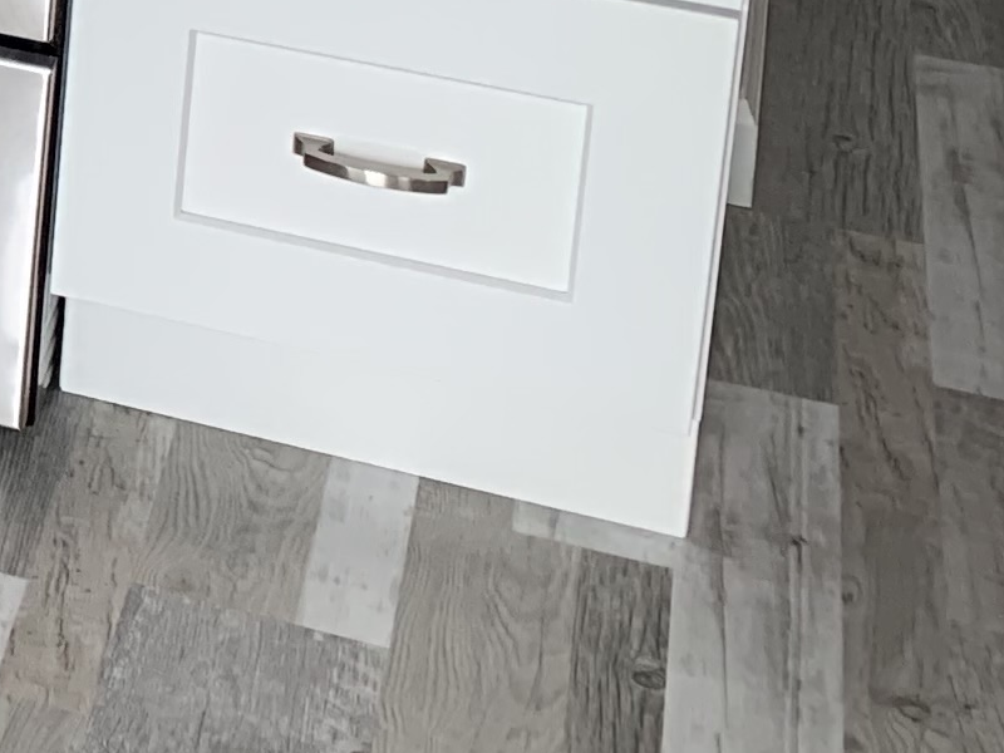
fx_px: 3800
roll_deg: +0.7
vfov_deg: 10.4
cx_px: -1417
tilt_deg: -12.7
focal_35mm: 131
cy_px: -788
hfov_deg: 12.1
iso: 64
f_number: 1.8
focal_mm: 4.25
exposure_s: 1/120
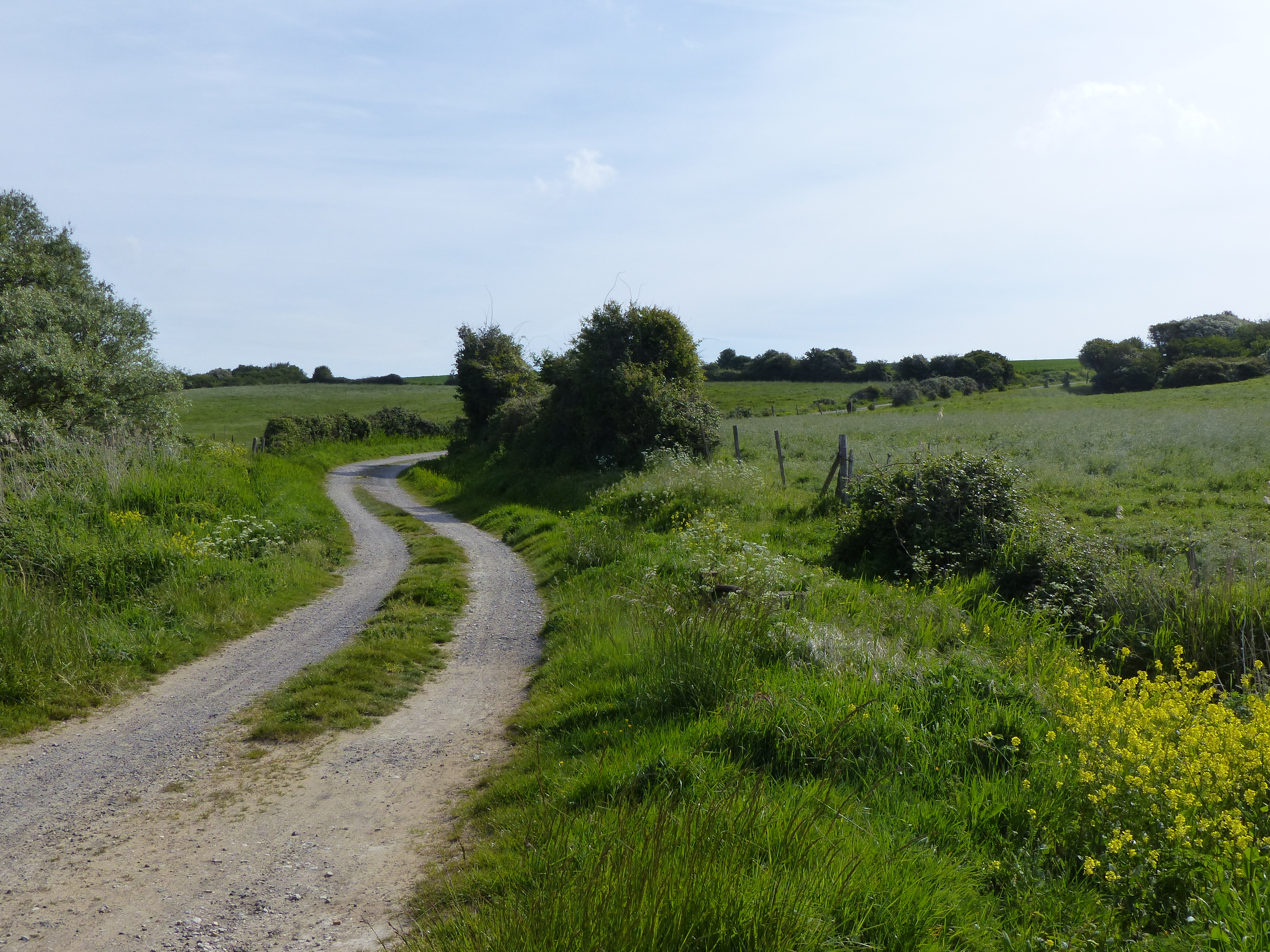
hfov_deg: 47.9
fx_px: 1431
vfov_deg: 36.8
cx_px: 635
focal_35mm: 39
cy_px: 476
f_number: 4
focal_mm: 7
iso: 160
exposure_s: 1/1600
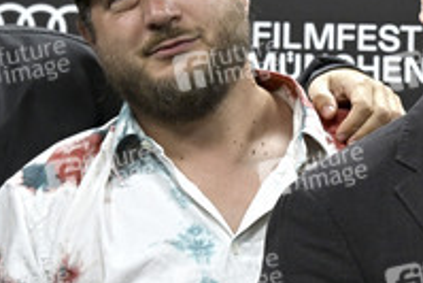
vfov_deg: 8.1
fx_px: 1999
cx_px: 469
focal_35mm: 170
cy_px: 119
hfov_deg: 11.9
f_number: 6.3
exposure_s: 1/200
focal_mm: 75
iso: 800
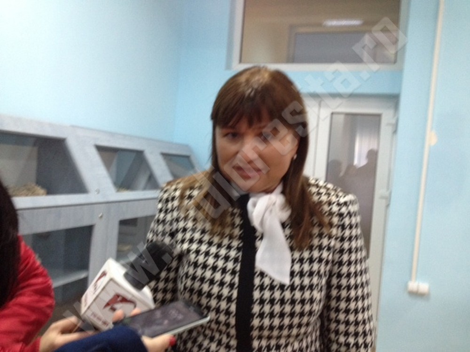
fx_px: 475
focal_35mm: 35
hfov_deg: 52.6
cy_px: 176
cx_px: 235
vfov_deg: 40.7
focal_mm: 4.28
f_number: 2.4
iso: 250
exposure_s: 1/20
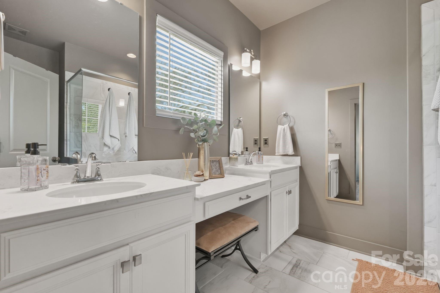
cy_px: 146
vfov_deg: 77.3
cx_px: 220
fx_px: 183
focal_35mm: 15
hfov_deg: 100.4
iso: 800
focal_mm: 15
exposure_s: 1/5
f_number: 10
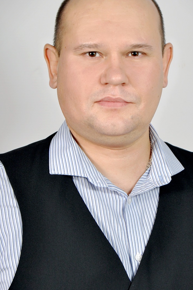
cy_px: 155
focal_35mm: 102
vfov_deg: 20.0
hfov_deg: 13.4
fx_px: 822
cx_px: 109
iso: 320
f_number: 9
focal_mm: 48
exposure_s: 1/200
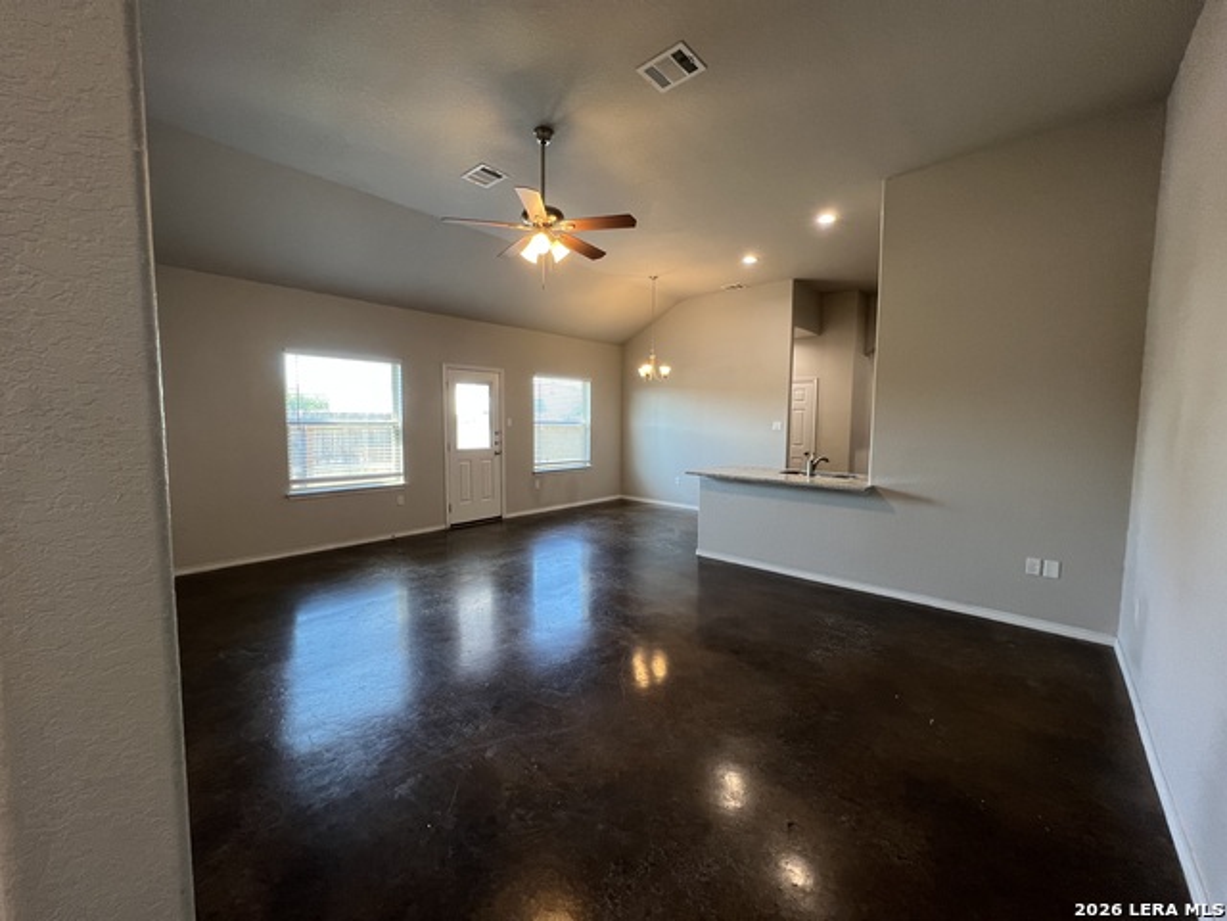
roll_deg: -0.9
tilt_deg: -4.4
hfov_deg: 106.2
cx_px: 614
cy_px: 460
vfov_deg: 89.9
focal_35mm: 13
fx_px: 461
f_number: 1.8
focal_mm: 1.57
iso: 200
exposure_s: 1/120
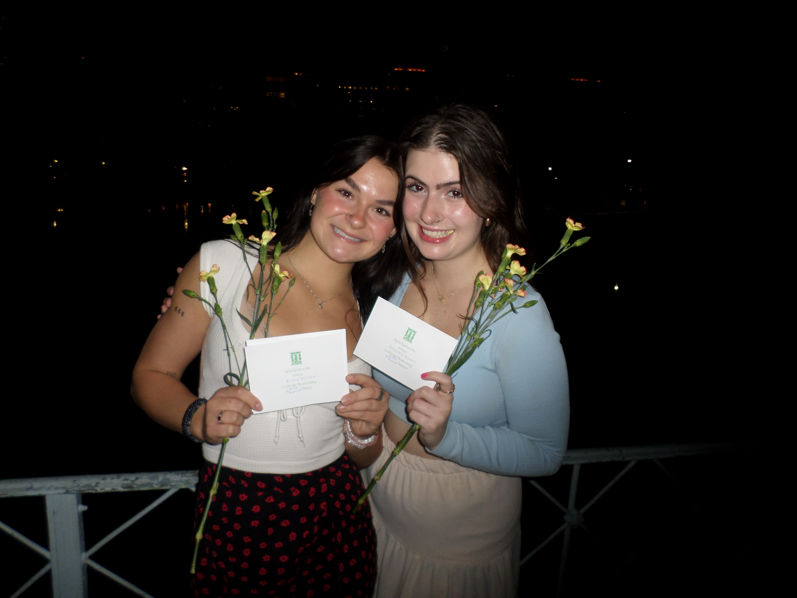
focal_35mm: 25
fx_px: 576
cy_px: 299
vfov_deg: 54.9
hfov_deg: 69.4
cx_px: 398
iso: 100
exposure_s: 1/30
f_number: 2.5
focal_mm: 4.5
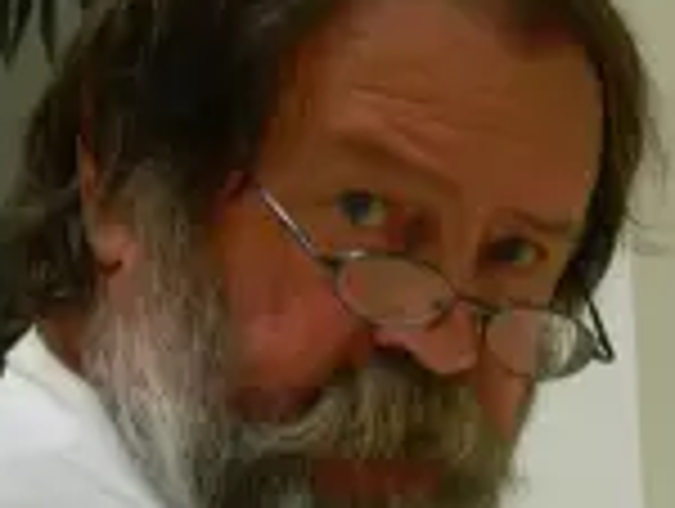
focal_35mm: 274
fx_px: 5351
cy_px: 468
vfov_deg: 5.4
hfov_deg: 7.2
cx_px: 513
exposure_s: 1/60
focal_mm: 18.6
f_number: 4.5
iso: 180
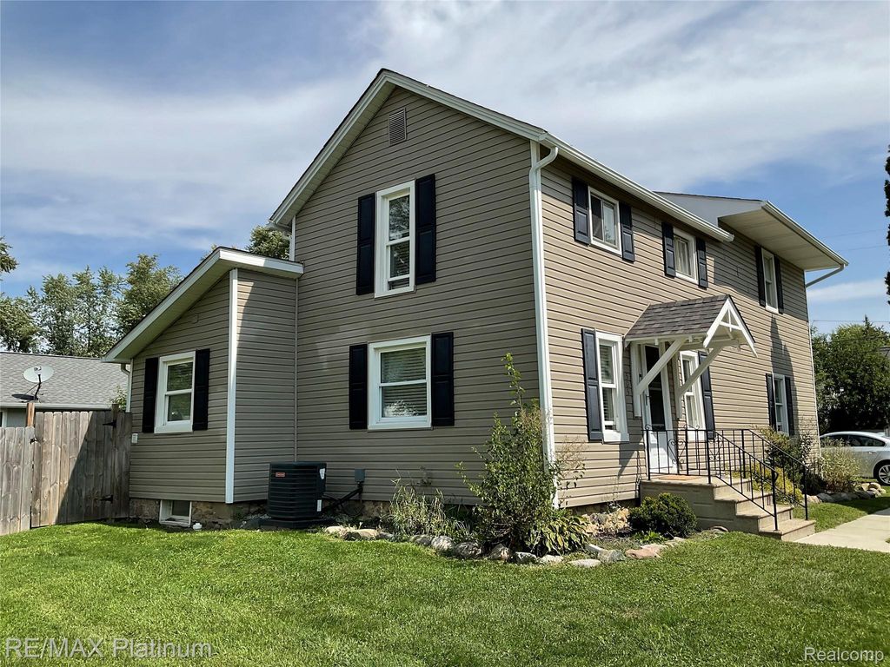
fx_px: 746
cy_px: 334
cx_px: 445
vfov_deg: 48.2
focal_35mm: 29
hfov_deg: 61.7
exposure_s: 1/2320
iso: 16
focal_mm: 3
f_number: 1.8
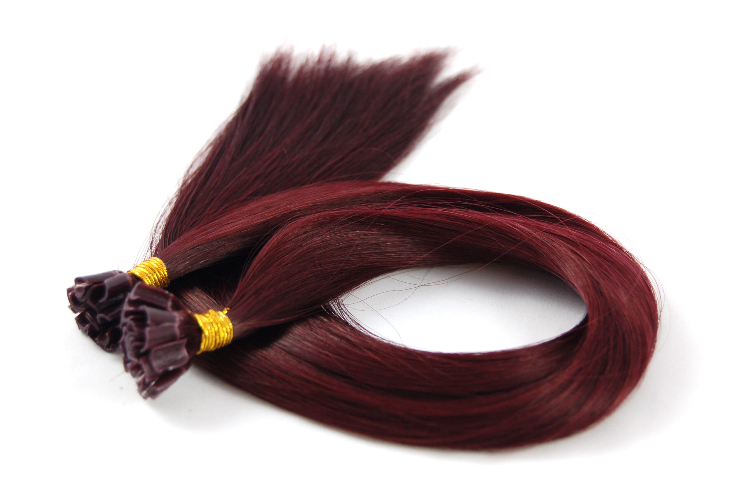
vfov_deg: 20.1
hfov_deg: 29.9
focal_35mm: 68
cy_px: 248
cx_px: 374
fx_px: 1399
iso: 400
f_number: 5.3
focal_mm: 45
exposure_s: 1/60
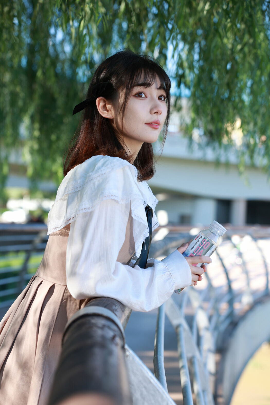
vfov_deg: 28.8
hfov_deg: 19.5
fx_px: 787
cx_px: 135
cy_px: 202
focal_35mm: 70
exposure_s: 1/200
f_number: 4
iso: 125
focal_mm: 70
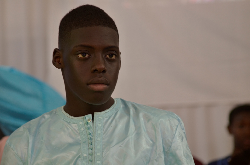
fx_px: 1268
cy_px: 82
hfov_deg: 11.3
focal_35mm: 183
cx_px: 125
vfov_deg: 7.5
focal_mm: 122
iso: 640
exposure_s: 1/50
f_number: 4.2
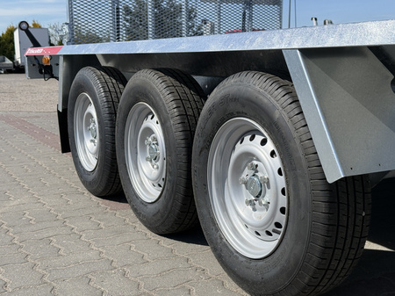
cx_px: 198
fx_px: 547
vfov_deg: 30.2
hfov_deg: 39.7
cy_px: 148
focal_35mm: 48
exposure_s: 1/6024
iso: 80
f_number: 1.78
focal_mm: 6.76
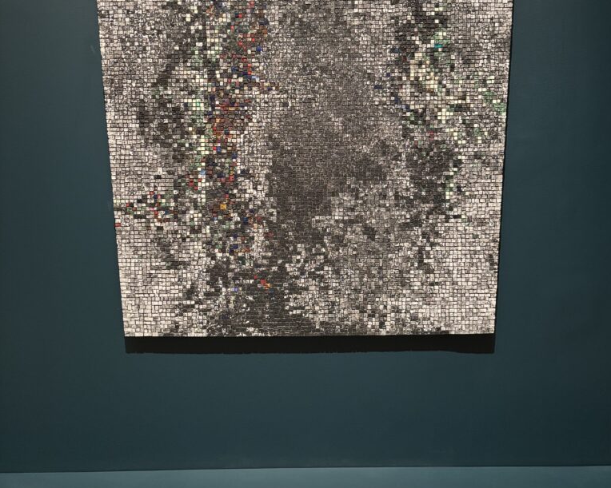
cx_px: 306
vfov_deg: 42.8
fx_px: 615
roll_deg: +0.3
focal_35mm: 34
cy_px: 166
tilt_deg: -2.6
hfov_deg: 52.9
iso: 500
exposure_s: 1/40
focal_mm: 5.96
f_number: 1.6
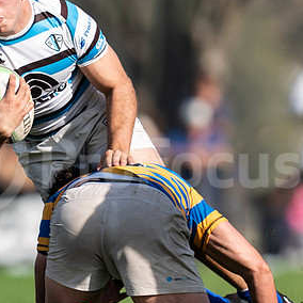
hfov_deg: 1.3
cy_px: 158
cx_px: -41
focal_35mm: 1394
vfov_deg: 1.3
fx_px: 13805
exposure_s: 1/1250
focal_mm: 400
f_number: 2.8
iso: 100
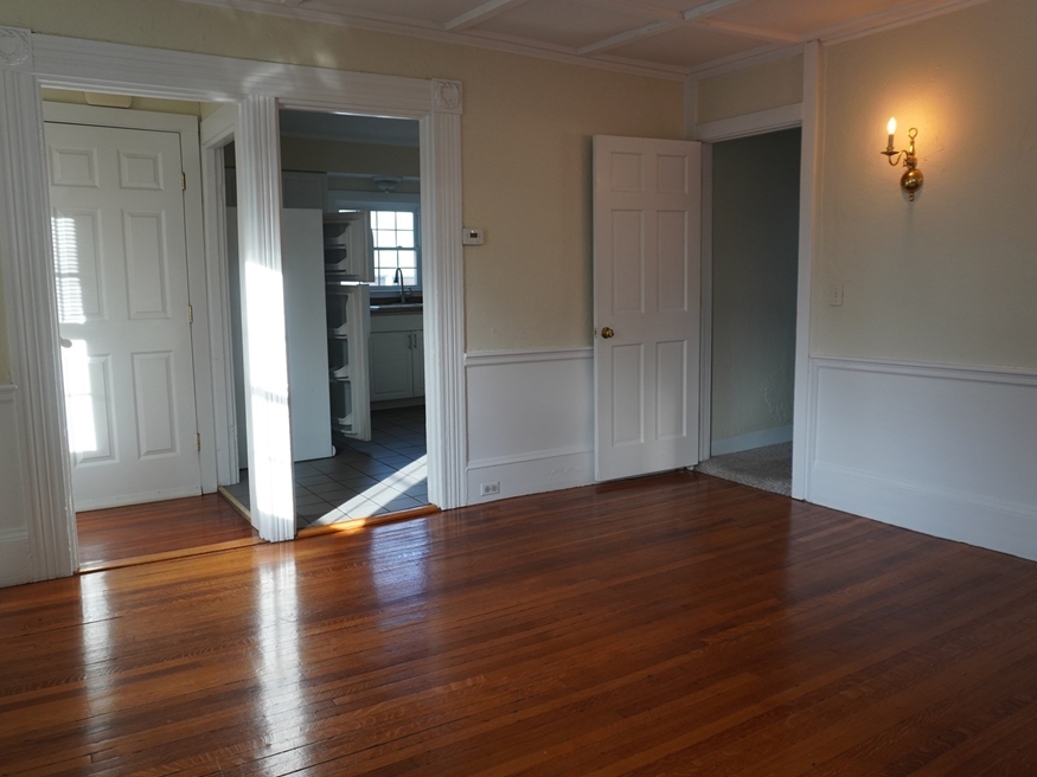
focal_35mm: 27
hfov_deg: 65.3
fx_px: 809
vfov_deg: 51.3
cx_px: 517
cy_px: 381
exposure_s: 1/160
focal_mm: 16
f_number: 4
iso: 400
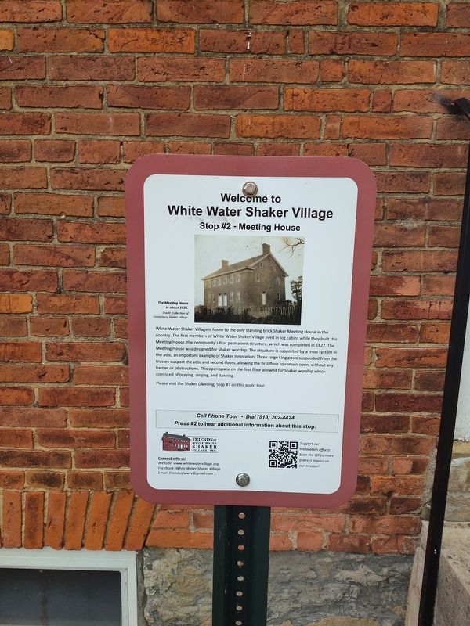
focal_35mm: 23
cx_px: 235
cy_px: 313
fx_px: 416
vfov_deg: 73.9
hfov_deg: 58.9
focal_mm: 5.56
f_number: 1.8
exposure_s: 1/376
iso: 100
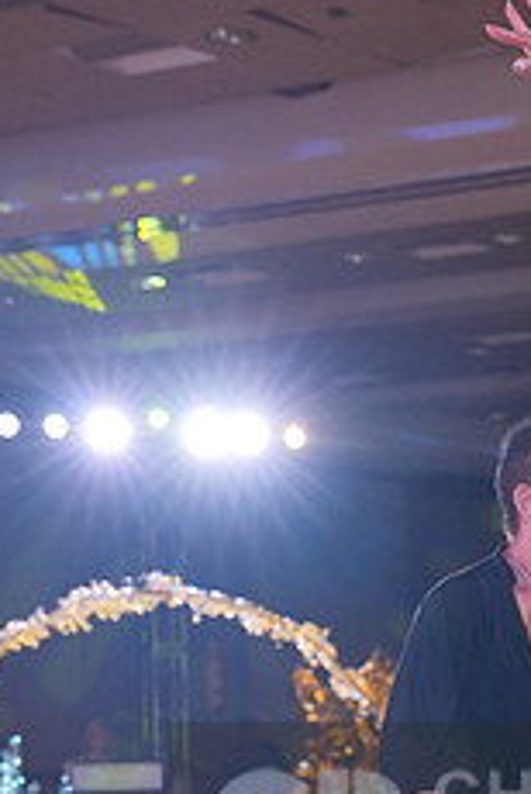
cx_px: 647
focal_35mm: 131
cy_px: 839
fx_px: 2889
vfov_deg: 15.3
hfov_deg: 10.3
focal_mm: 52
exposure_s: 1/400
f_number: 4
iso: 1600
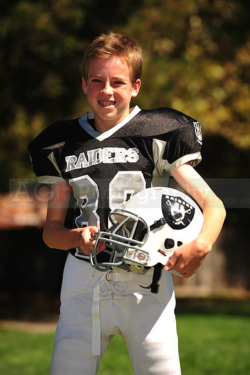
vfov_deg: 10.3
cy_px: 188
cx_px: 125
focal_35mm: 200
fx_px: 2086
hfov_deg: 6.9
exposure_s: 1/640
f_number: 5
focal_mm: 200
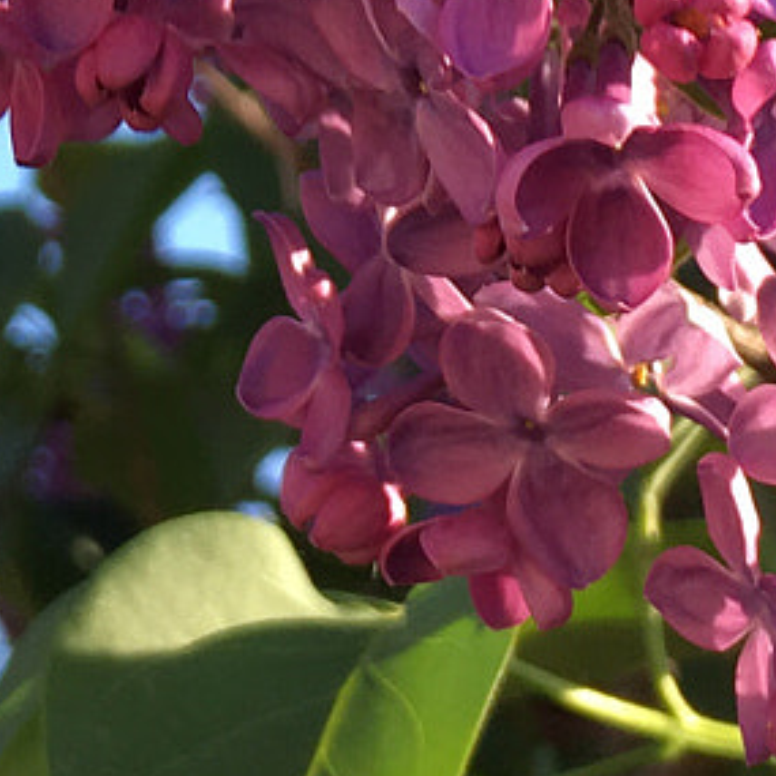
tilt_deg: +27.0
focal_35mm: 144
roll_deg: -1.7
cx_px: -106
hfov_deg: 11.9
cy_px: -389
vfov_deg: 11.6
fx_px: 3652
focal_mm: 4.15
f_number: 2.2
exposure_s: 1/283
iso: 25
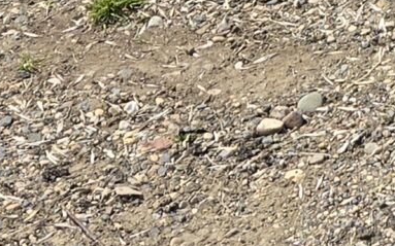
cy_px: -465
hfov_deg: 11.6
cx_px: 779
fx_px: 1754
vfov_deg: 7.2
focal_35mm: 163
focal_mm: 5.4
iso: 80
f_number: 1.8
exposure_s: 1/4770
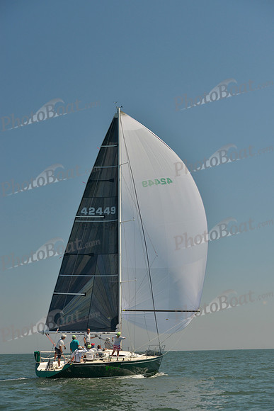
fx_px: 799
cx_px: 137
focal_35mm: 70
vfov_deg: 28.8
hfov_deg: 19.5
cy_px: 206
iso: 200
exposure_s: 1/640
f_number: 7.1
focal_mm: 70
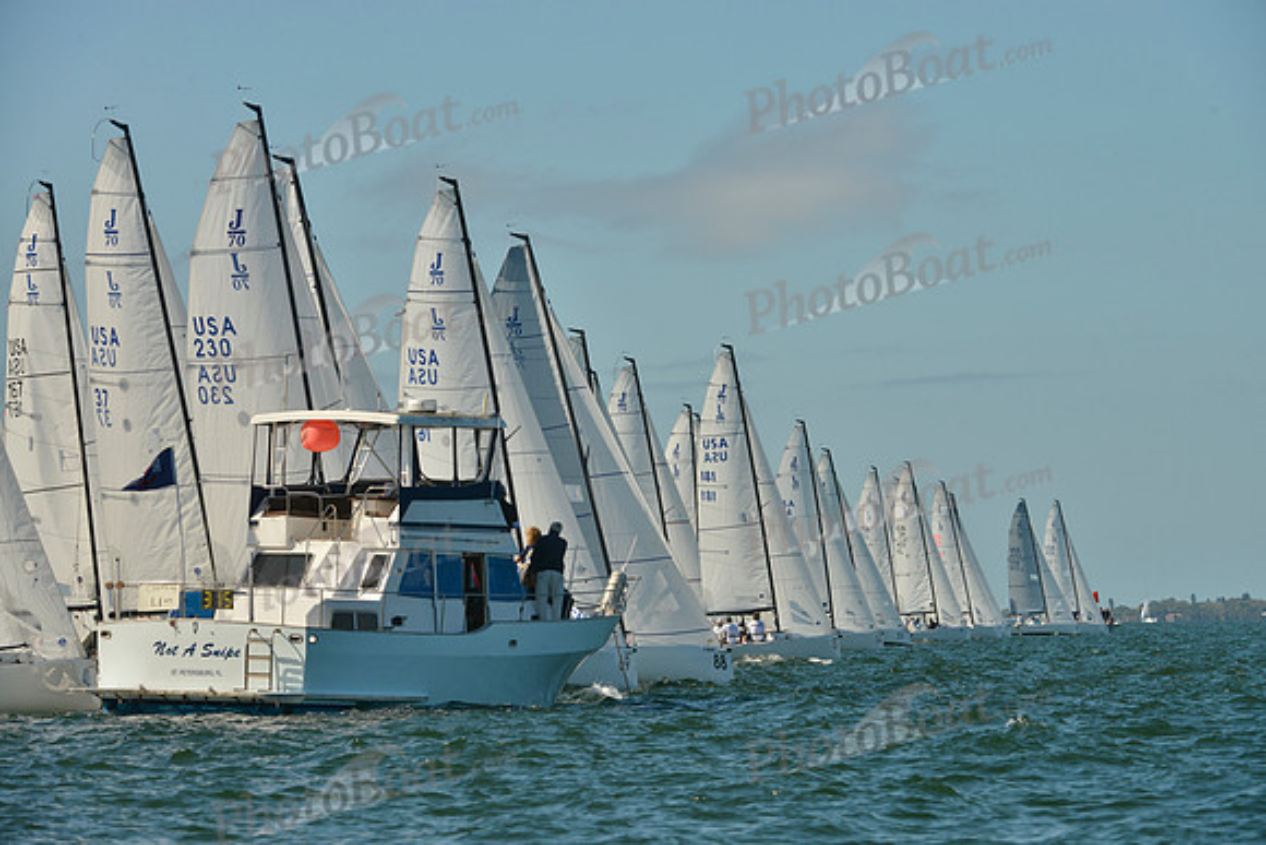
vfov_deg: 6.5
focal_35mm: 210
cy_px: 422
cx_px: 633
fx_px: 7386
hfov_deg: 9.8
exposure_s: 1/800
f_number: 10
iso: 280
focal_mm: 210
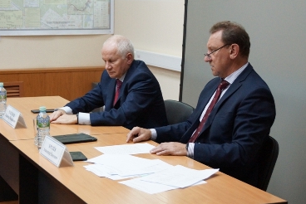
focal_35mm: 73
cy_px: 92
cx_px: 138
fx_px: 621
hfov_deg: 27.7
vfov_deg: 18.7
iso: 2500
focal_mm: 40
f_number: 5.6
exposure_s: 1/125
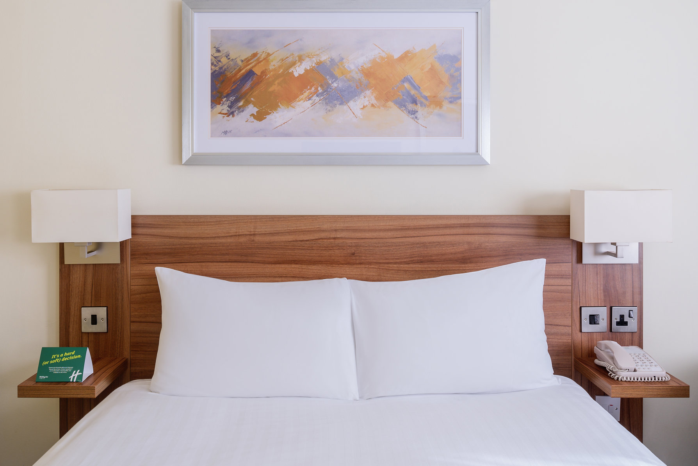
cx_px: 349
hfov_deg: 56.1
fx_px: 654
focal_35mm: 34
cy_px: 233
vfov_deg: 39.1
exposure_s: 1/80
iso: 3200
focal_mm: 22.5
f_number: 4
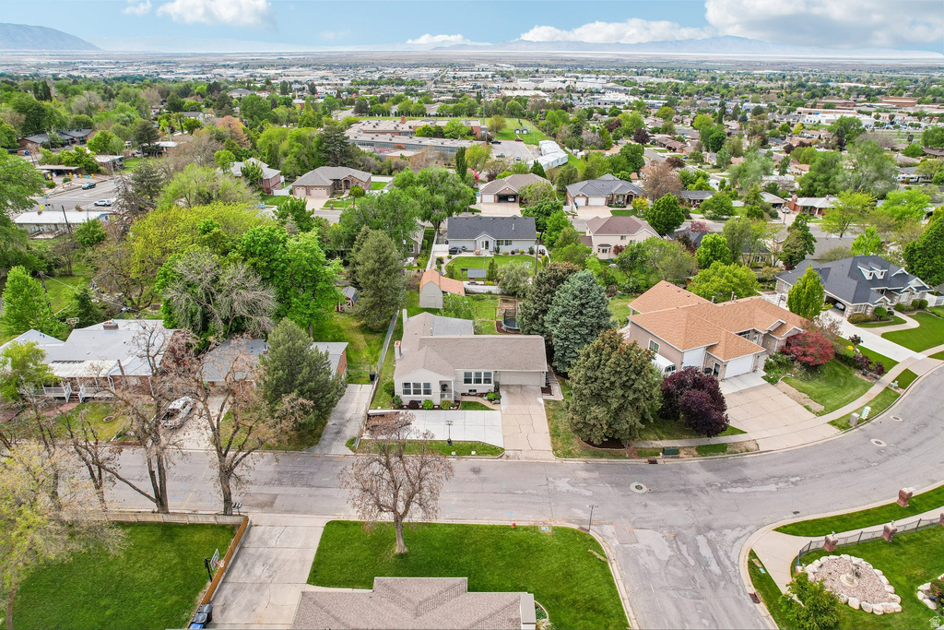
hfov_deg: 78.6
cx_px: 472
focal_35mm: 22
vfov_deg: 57.2
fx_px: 577
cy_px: 315
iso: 110
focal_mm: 8.4
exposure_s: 1/50
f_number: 2.8
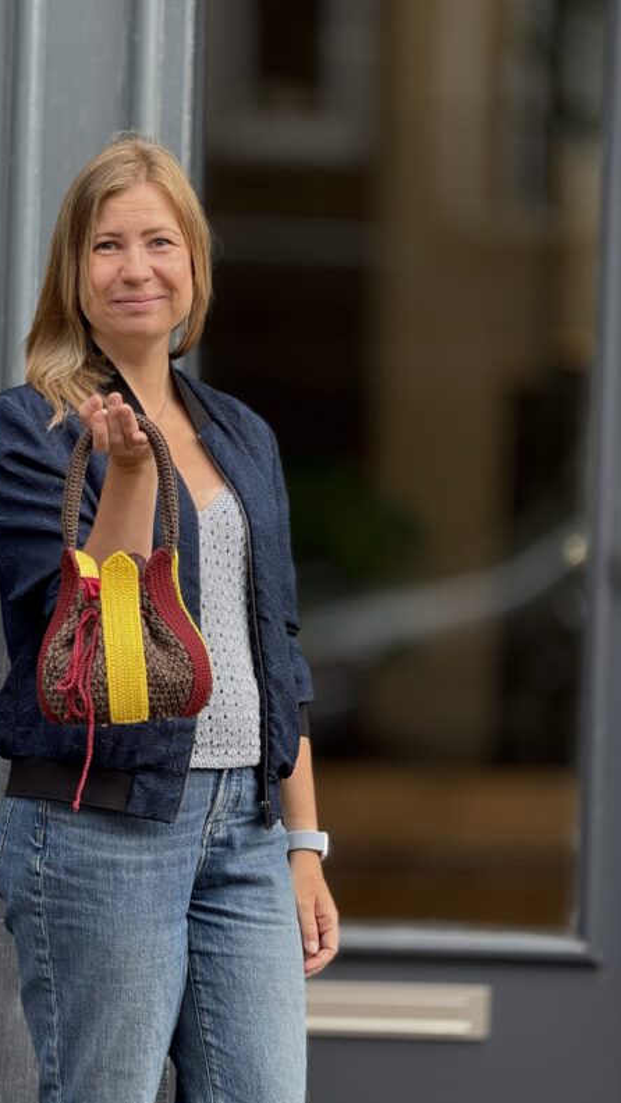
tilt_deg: +0.0
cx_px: 207
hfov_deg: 9.2
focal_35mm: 132
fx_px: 3861
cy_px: 556
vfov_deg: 16.3
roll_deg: -1.9
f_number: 2.8
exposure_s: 1/227
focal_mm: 15.66
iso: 50
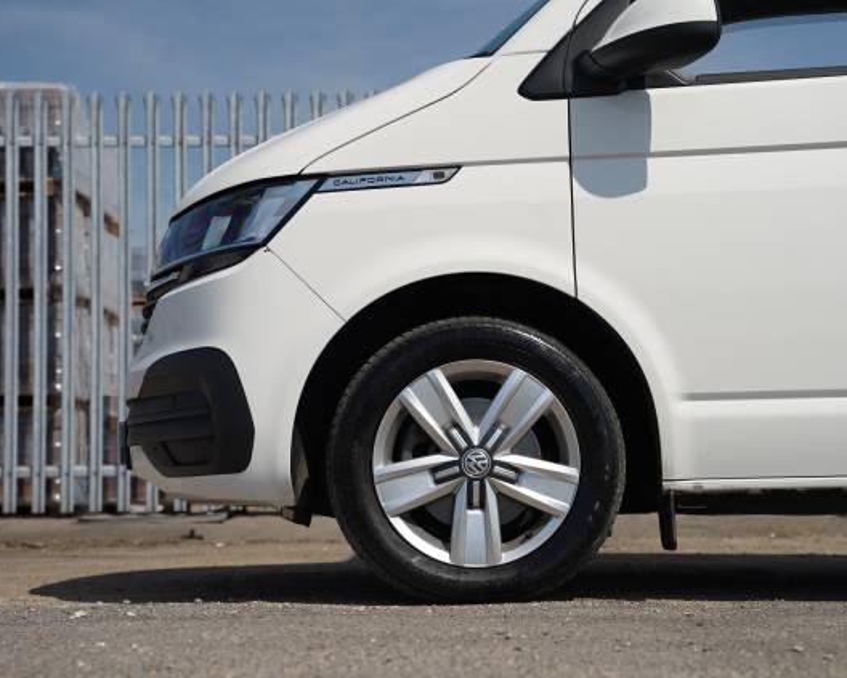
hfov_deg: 25.1
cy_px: 340
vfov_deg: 20.2
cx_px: 438
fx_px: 1901
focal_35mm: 76
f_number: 4.5
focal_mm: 66.7
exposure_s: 1/640
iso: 100
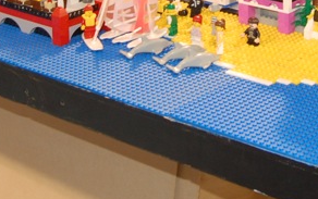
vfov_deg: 11.7
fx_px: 928
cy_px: -103
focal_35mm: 107
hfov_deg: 19.4
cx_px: 210
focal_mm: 20
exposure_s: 1/3
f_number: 5.6
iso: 400
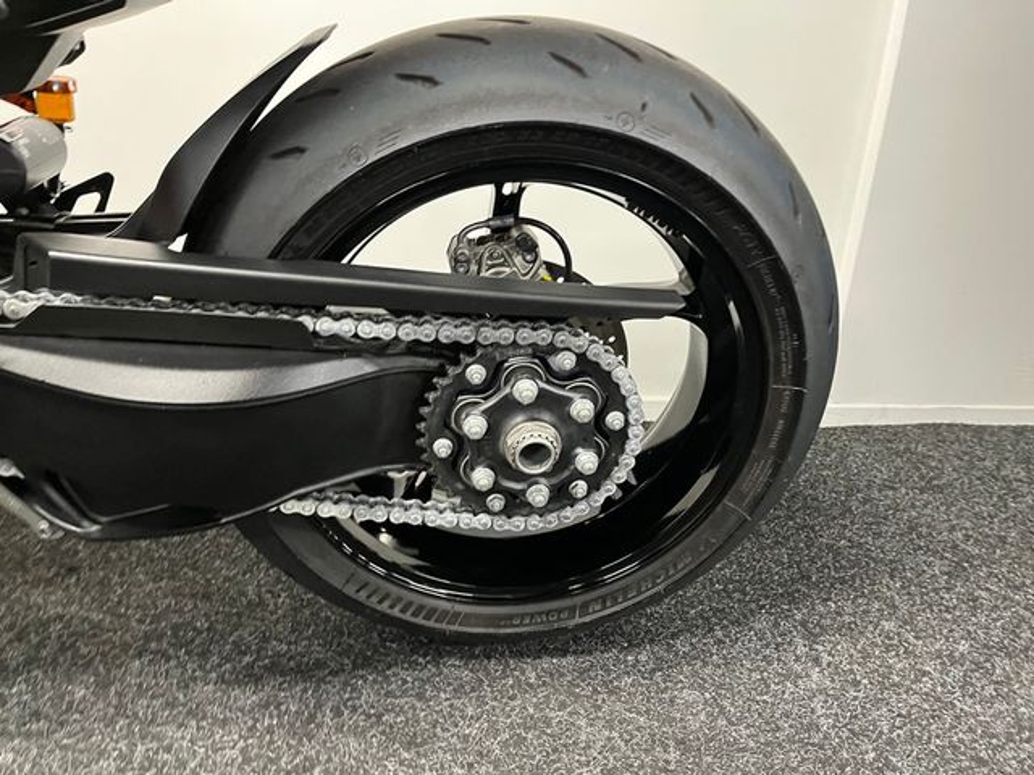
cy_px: 388
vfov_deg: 53.1
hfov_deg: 67.3
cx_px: 517
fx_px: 777
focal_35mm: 26
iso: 500
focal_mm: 5.1
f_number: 1.6
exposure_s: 1/50
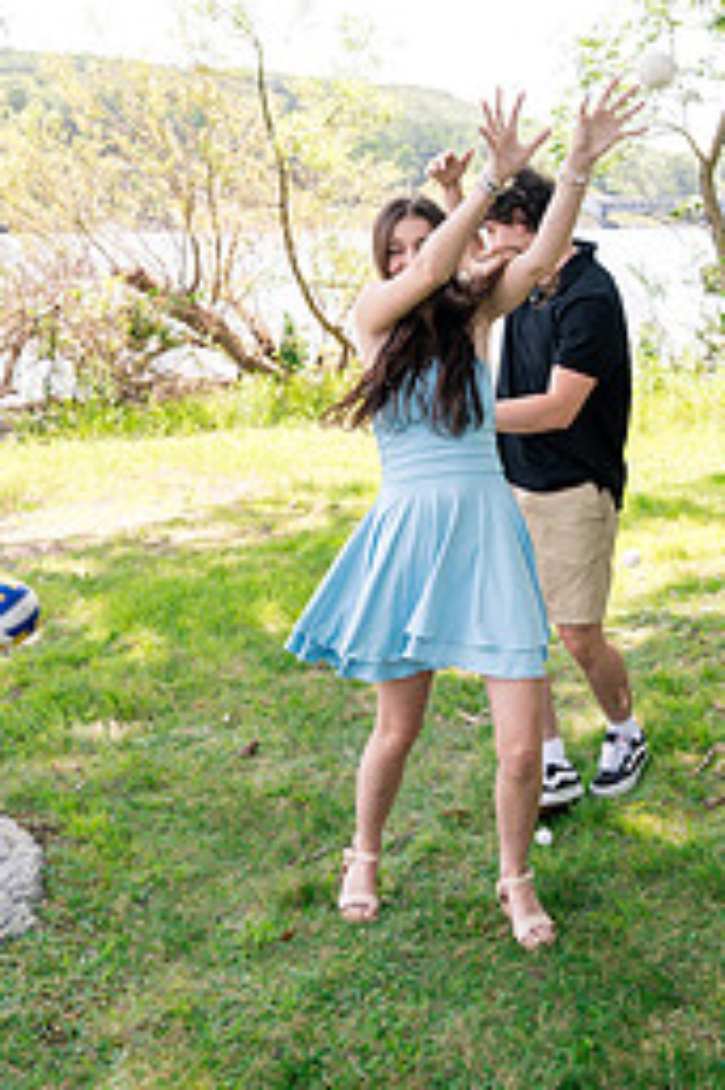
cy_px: 356
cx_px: 437
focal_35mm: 42
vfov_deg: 45.7
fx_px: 1270
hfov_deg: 31.8
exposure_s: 1/250
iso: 160
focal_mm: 24
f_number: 3.5
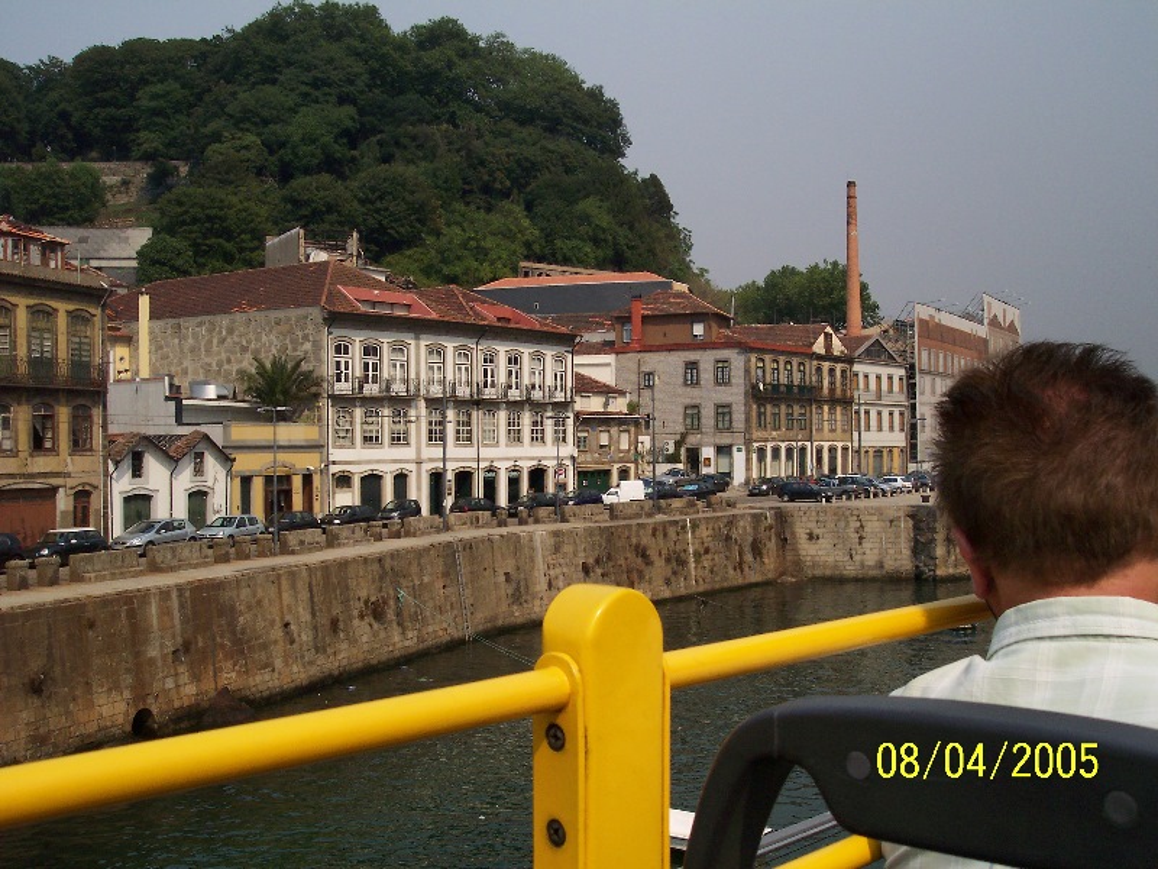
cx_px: 579
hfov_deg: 49.0
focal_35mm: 38
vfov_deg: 37.7
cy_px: 434
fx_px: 1271
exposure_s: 1/1000
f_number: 4.8
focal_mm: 8
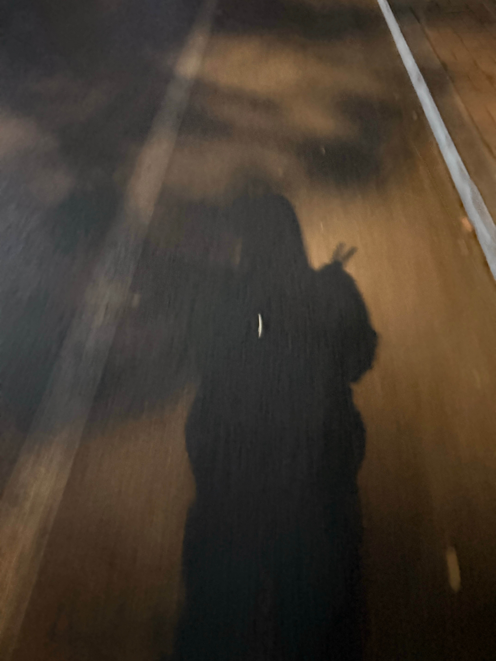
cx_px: 248
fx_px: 459
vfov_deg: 71.6
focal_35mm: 24
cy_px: 330
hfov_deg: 56.8
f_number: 1.78
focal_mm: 6.76
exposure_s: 1/17
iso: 12500
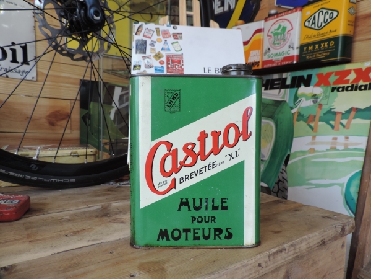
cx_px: 186
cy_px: 140
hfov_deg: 71.6
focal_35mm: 24
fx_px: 257
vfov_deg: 56.8
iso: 110
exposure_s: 1/30
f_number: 3
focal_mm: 4.3
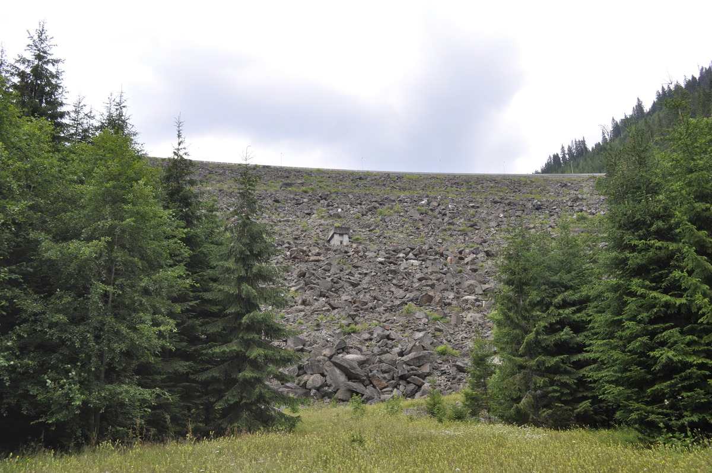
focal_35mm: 33
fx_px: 652
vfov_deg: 39.9
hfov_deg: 57.3
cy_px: 236
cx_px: 356
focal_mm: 22
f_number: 7.1
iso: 200
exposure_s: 1/200
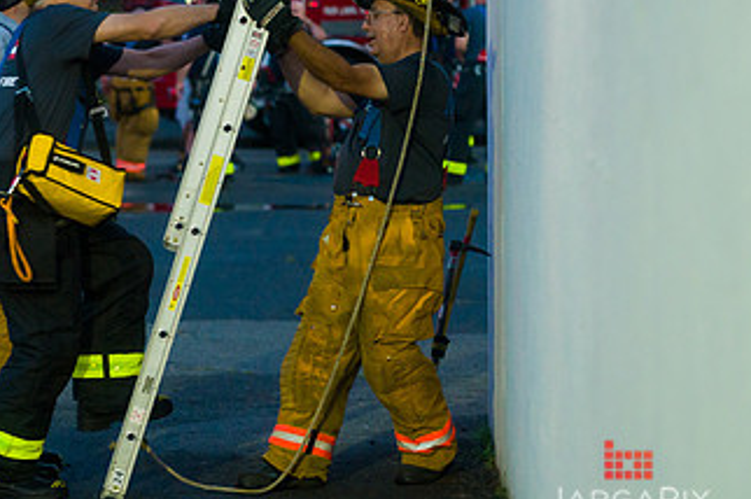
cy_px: 112
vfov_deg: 7.6
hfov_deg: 11.4
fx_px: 3751
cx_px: 93
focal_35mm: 180
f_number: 3.2
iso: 3200
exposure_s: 1/125
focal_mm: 100
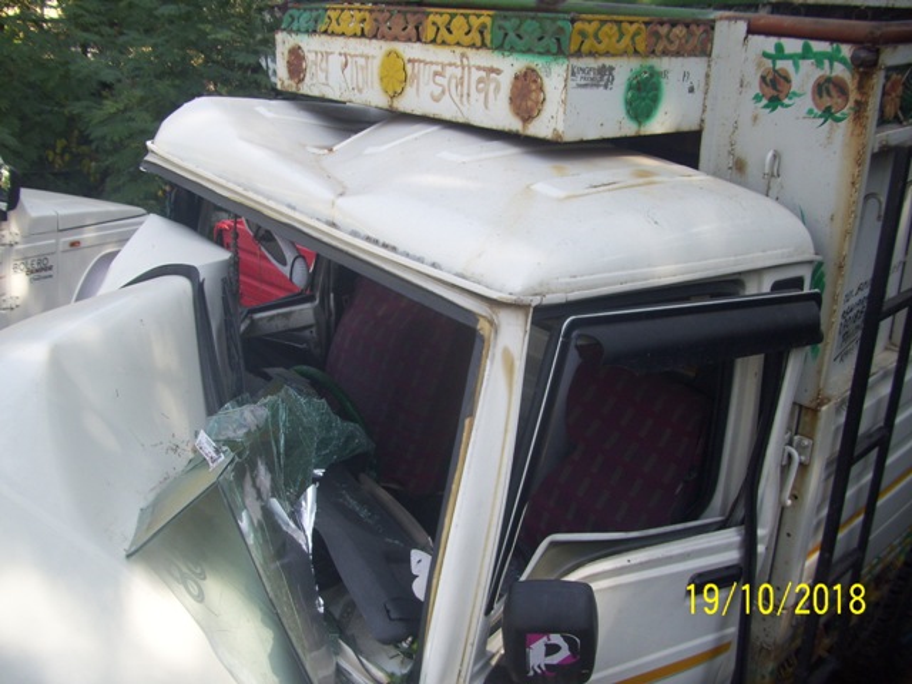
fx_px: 896
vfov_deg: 41.8
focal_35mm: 34
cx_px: 456
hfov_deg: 54.0
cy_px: 342
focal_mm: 5.7
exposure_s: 1/250
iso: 80
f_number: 2.9
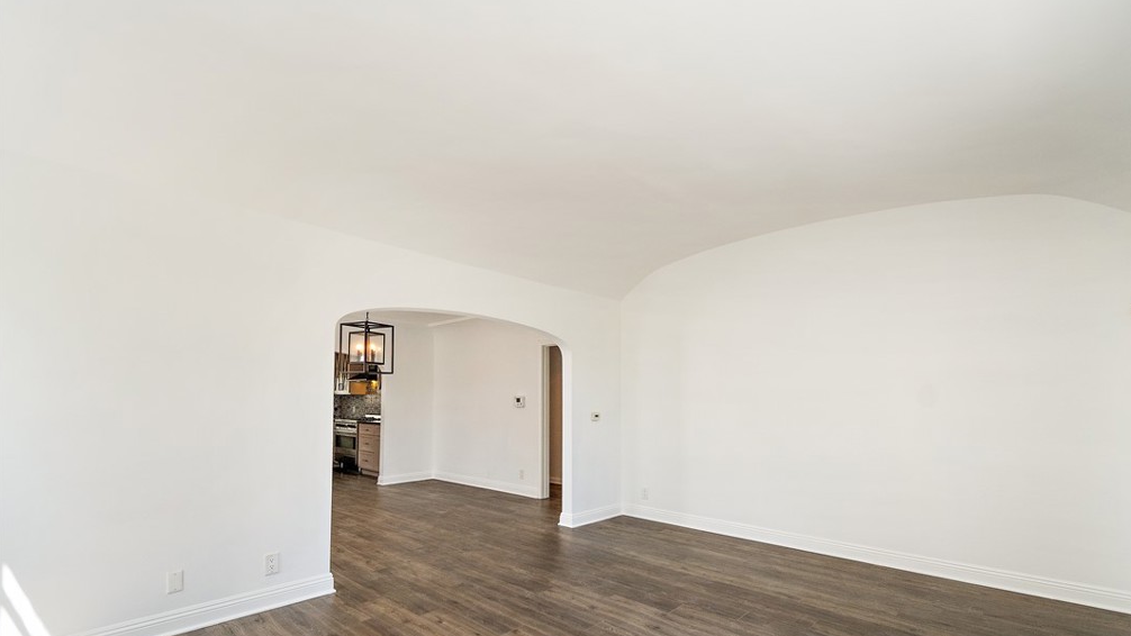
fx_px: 480
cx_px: 572
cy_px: 371
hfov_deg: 99.4
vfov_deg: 66.6
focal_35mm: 16
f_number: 5.6
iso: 320
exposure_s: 1/200
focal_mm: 10
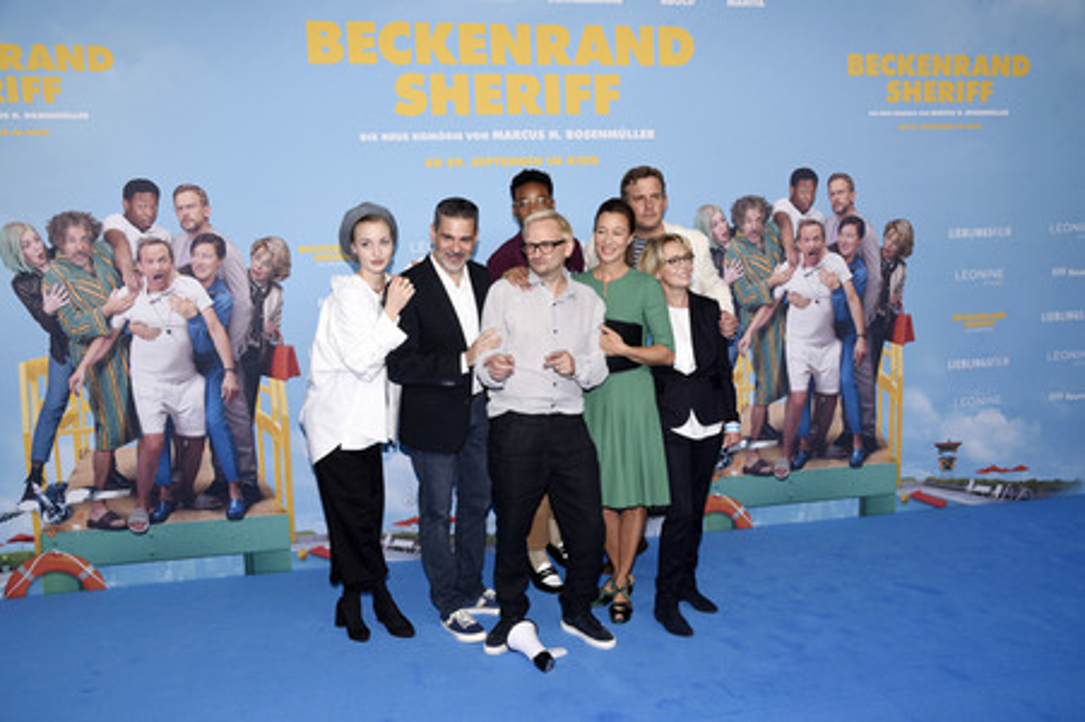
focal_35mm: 30
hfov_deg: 62.0
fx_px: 903
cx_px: 542
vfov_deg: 43.5
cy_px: 361
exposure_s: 1/160
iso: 400
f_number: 8
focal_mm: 30
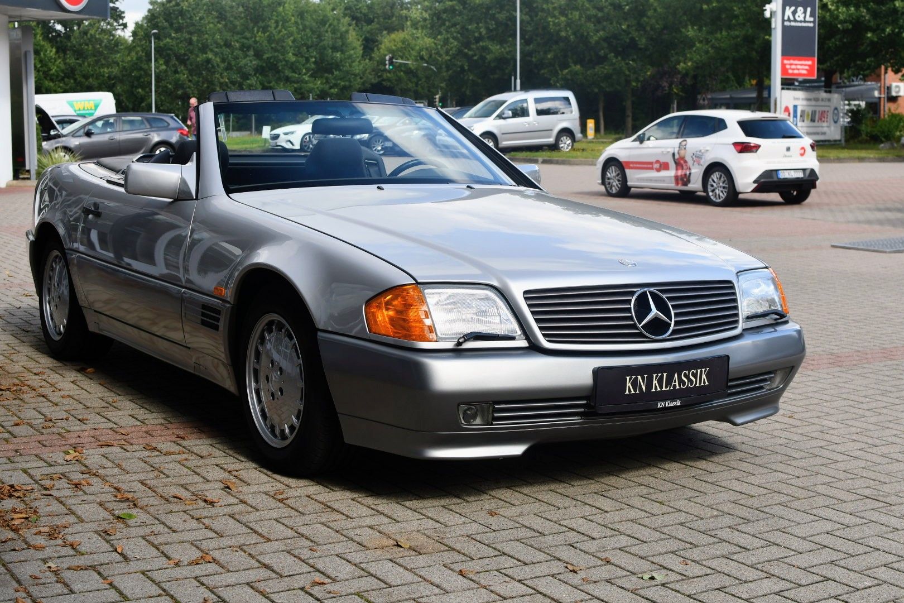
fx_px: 1306
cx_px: 452
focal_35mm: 52
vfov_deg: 26.0
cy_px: 302
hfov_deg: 38.2
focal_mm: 35
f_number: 6.3
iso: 200
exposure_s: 1/250
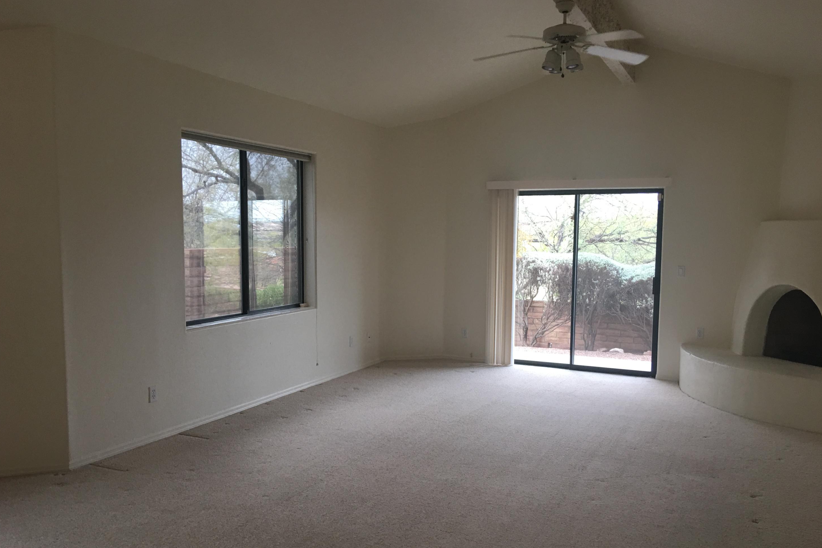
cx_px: 401
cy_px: 295
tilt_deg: -2.9
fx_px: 708
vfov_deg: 42.3
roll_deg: +0.8
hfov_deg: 60.3
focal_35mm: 31
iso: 32
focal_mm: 4.15
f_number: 2.2
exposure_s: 1/30
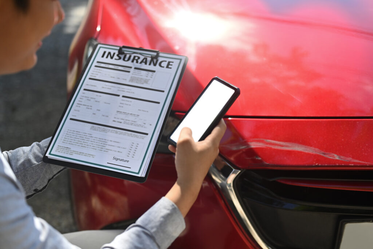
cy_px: 124
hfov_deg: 39.6
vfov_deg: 27.0
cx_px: 186
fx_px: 518
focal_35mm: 50
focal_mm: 50
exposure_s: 1/5000
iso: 320
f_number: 2.2
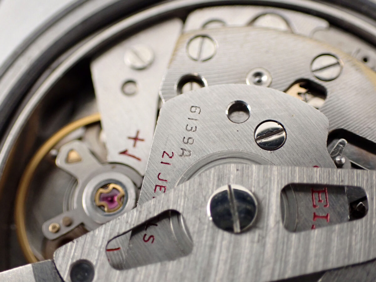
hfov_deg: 31.2
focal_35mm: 62
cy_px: 141
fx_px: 673
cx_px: 188
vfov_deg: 23.7
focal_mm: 11.09
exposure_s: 1/60
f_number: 3.6
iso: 800
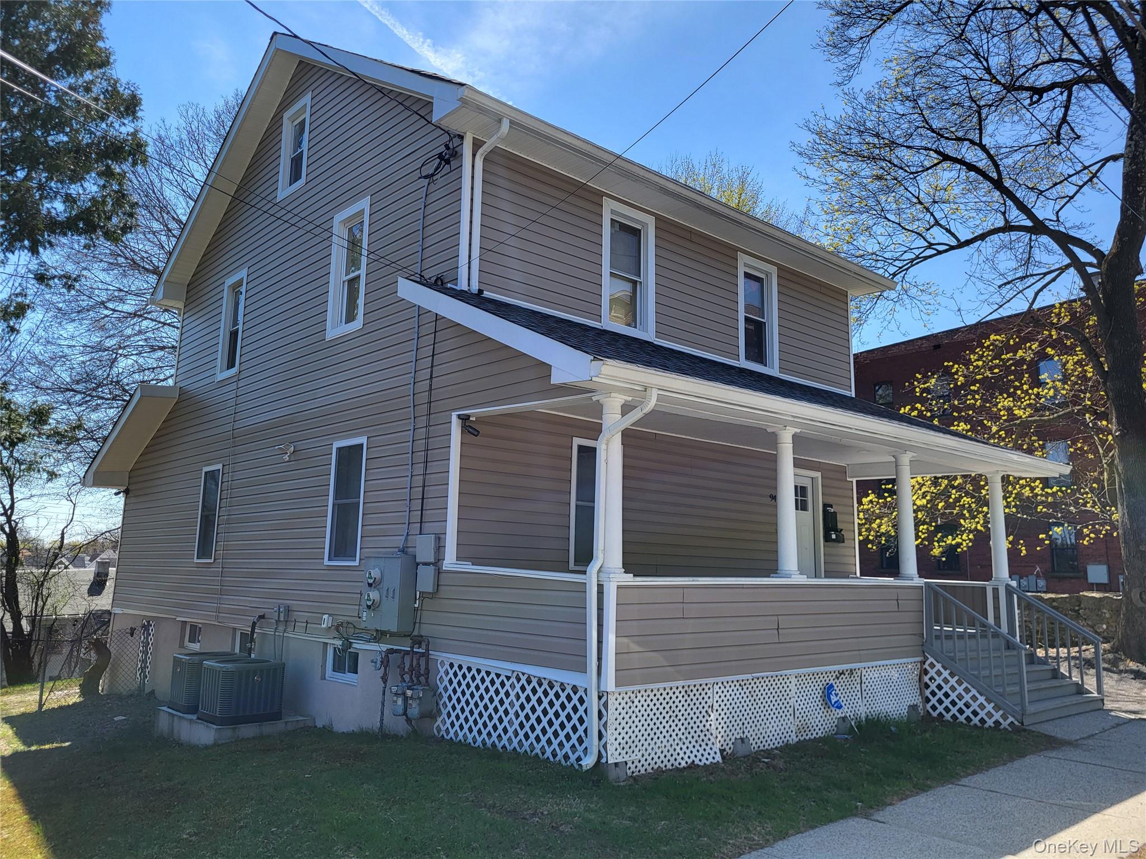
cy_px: 430
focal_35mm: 26
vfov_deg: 53.1
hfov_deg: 67.3
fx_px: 861
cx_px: 573
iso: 40
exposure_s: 1/1497
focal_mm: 5.4
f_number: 1.8
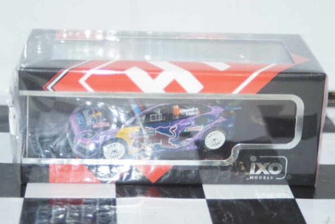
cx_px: 168
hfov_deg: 22.6
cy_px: 112
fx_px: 837
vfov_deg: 15.2
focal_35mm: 90
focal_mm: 60
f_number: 5.6
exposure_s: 1/80
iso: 800
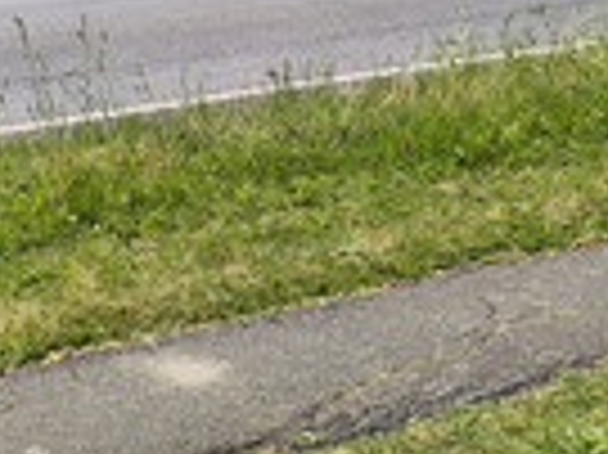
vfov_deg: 15.3
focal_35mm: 85
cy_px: -330
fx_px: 1492
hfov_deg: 23.0
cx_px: 387
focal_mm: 6.14
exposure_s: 1/920
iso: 50
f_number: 1.65
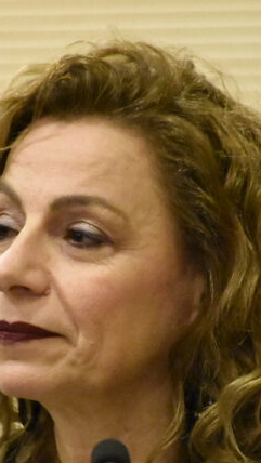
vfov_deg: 4.1
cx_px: 80
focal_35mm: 527
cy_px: 339
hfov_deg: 2.3
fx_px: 6479
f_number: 5.6
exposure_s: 1/250
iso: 12800
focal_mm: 140
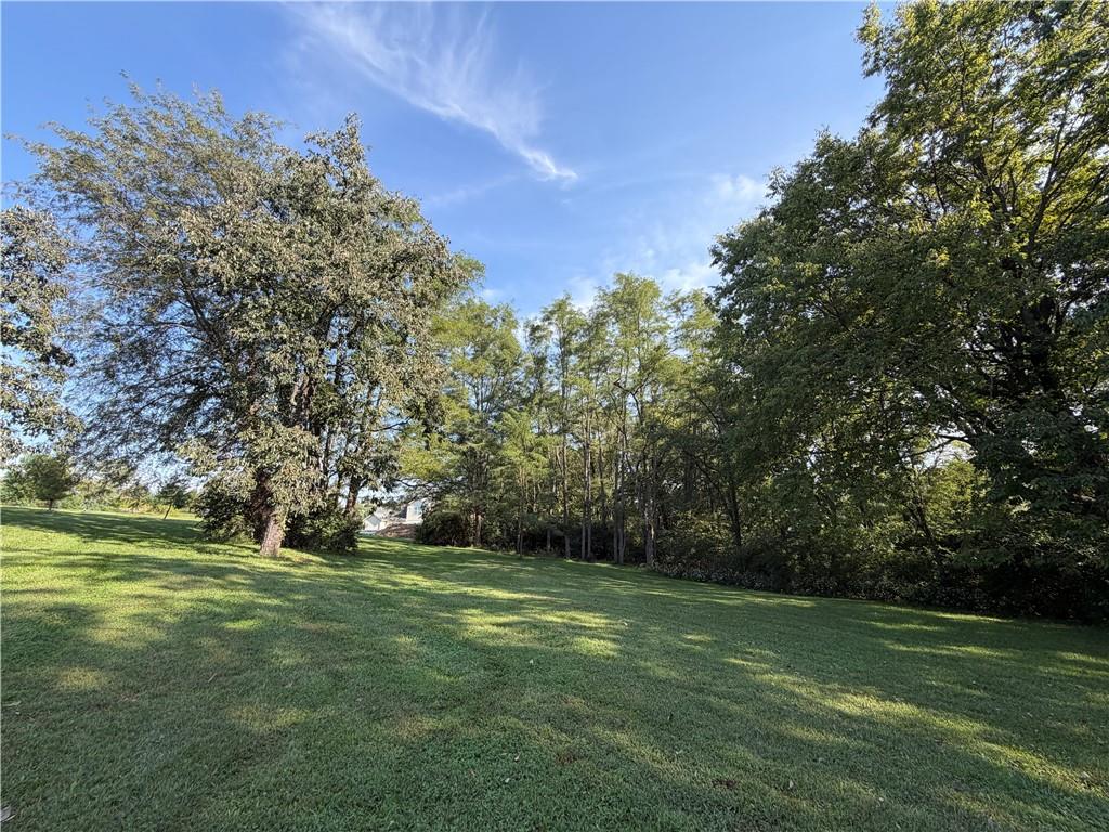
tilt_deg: +14.1
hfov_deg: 102.1
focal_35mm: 14
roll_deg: +0.2
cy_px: 416
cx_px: 554
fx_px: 449
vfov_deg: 85.7
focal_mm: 2.22
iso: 50
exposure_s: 1/502
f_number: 2.2
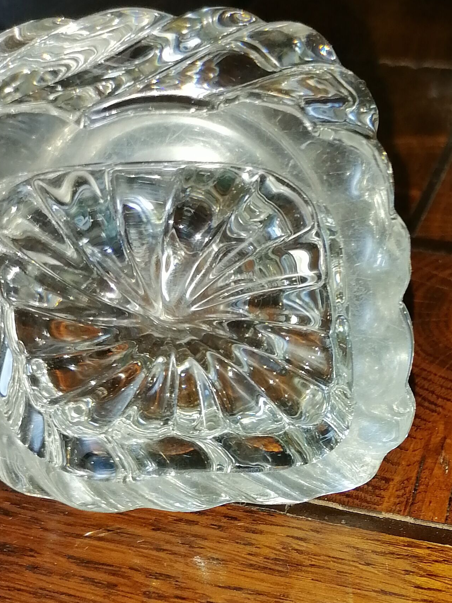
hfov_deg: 23.5
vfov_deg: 30.8
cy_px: 497
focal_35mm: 61
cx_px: 392
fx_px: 1062
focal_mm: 5.4
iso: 64
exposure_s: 1/50
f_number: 1.8
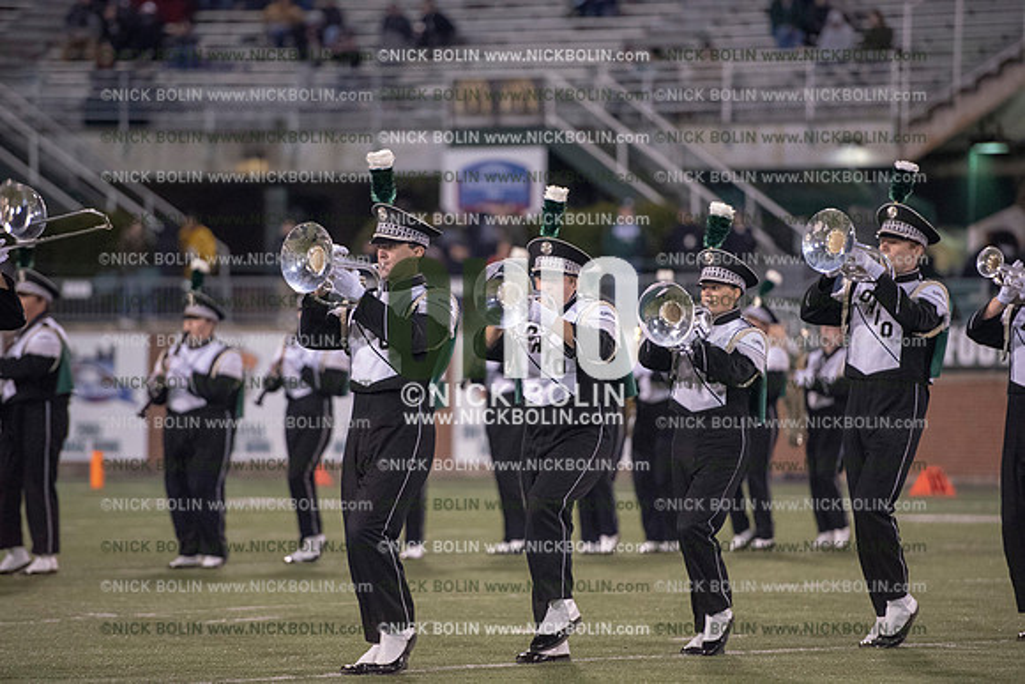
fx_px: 5696
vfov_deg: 6.9
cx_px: 512
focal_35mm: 200
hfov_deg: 10.3
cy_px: 342
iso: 5000
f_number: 3.2
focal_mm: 200
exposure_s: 1/1250
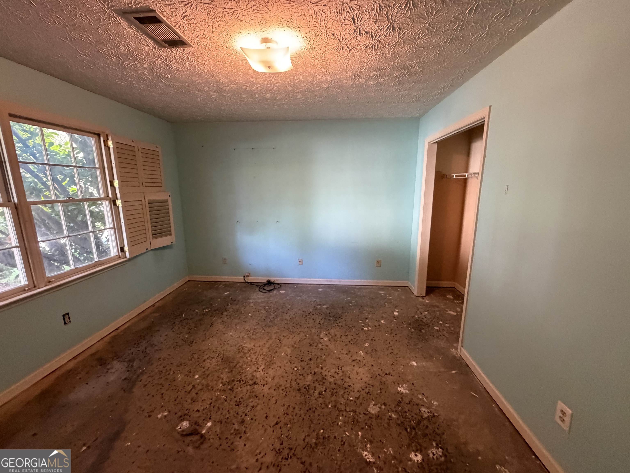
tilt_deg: -10.2
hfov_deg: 102.1
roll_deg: +0.8
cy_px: 236
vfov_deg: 85.7
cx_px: 315
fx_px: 255
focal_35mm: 14
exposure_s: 1/60
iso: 640
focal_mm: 2.22
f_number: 2.2
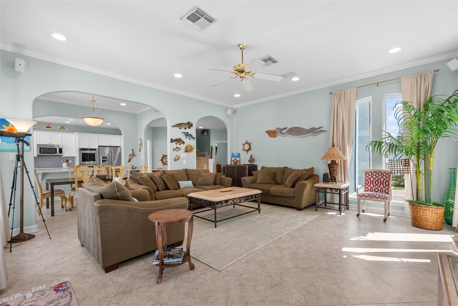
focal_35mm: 16
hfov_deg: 96.7
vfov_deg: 73.8
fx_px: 204
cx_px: 229
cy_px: 153
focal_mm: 16
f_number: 8
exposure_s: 1/30
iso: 1000
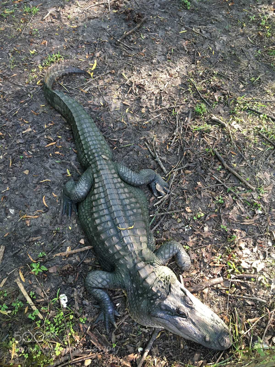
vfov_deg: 61.7
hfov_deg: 48.2
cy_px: 184
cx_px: 138
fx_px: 307
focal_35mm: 29
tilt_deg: -56.1
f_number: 2.2
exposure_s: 1/30
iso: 64
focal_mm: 4.15
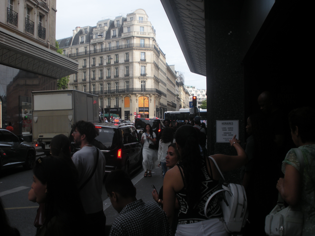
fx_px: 400
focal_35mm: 44
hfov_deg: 42.9
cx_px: 158
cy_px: 118
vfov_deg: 32.9
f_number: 4
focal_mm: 7.7
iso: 64
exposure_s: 1/168
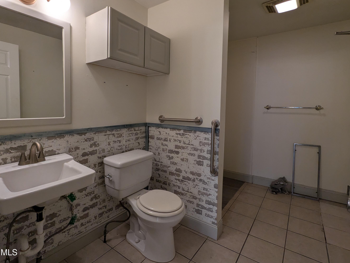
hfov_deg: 87.7
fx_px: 182
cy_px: 118
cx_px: 170
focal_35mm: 18
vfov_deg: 71.5
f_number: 2.2
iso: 94
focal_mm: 2.35
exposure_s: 1/40
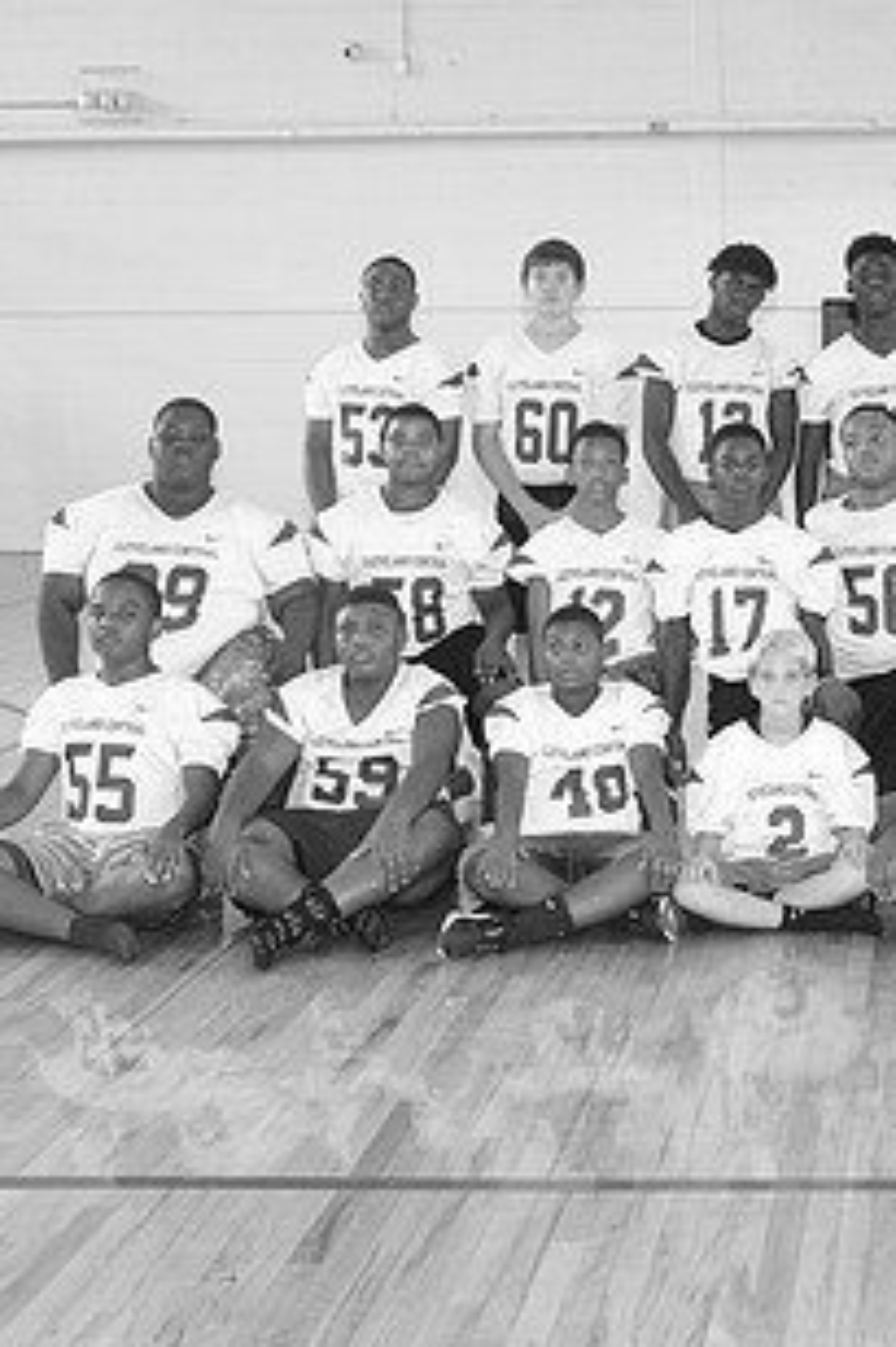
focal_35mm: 66
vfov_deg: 30.4
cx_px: 900
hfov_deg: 20.0
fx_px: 2467
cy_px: 527
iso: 1000
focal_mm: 23
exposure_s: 1/125
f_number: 3.2
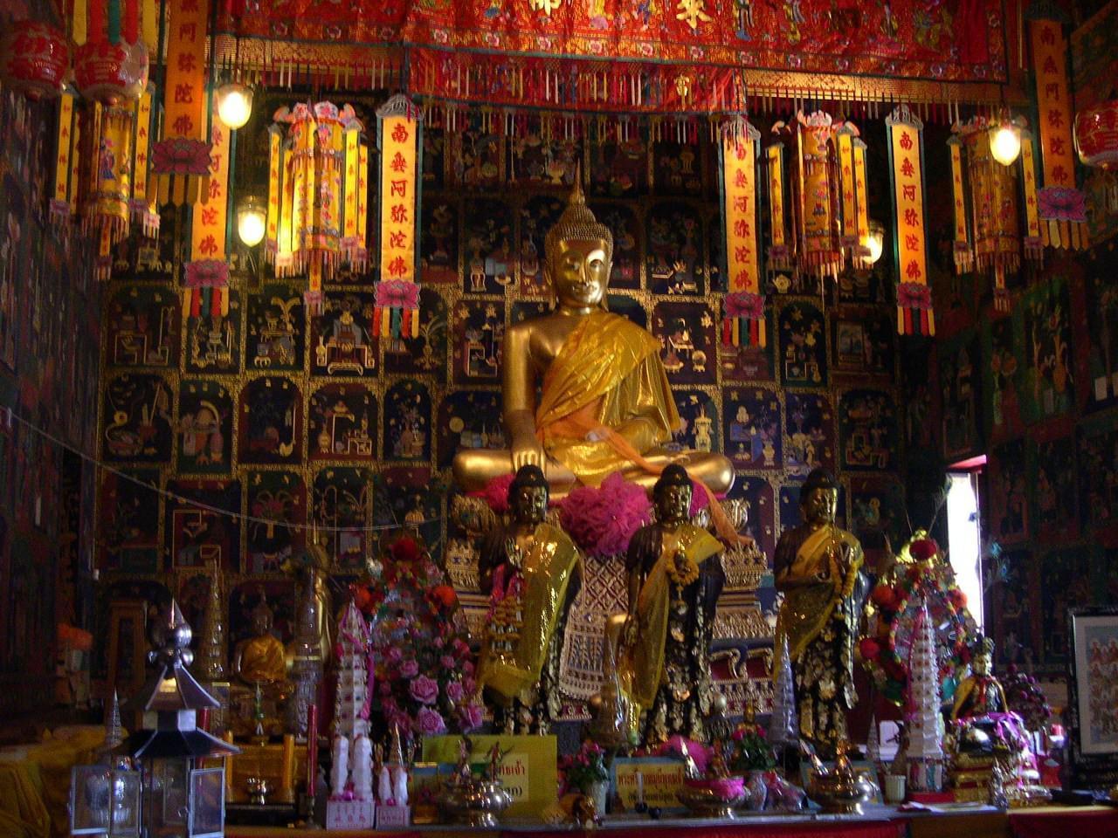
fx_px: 1356
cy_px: 419
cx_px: 559
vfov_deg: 34.3
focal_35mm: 42
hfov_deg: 44.8
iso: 400
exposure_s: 1/15
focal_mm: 9
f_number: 2.9
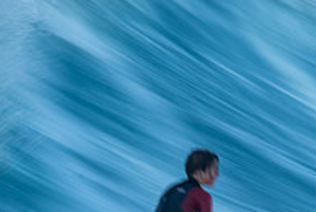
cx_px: 194
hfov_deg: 0.9
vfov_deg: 0.6
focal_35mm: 2274
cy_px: 251
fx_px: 19991
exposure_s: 1/20
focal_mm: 500
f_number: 16
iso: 100
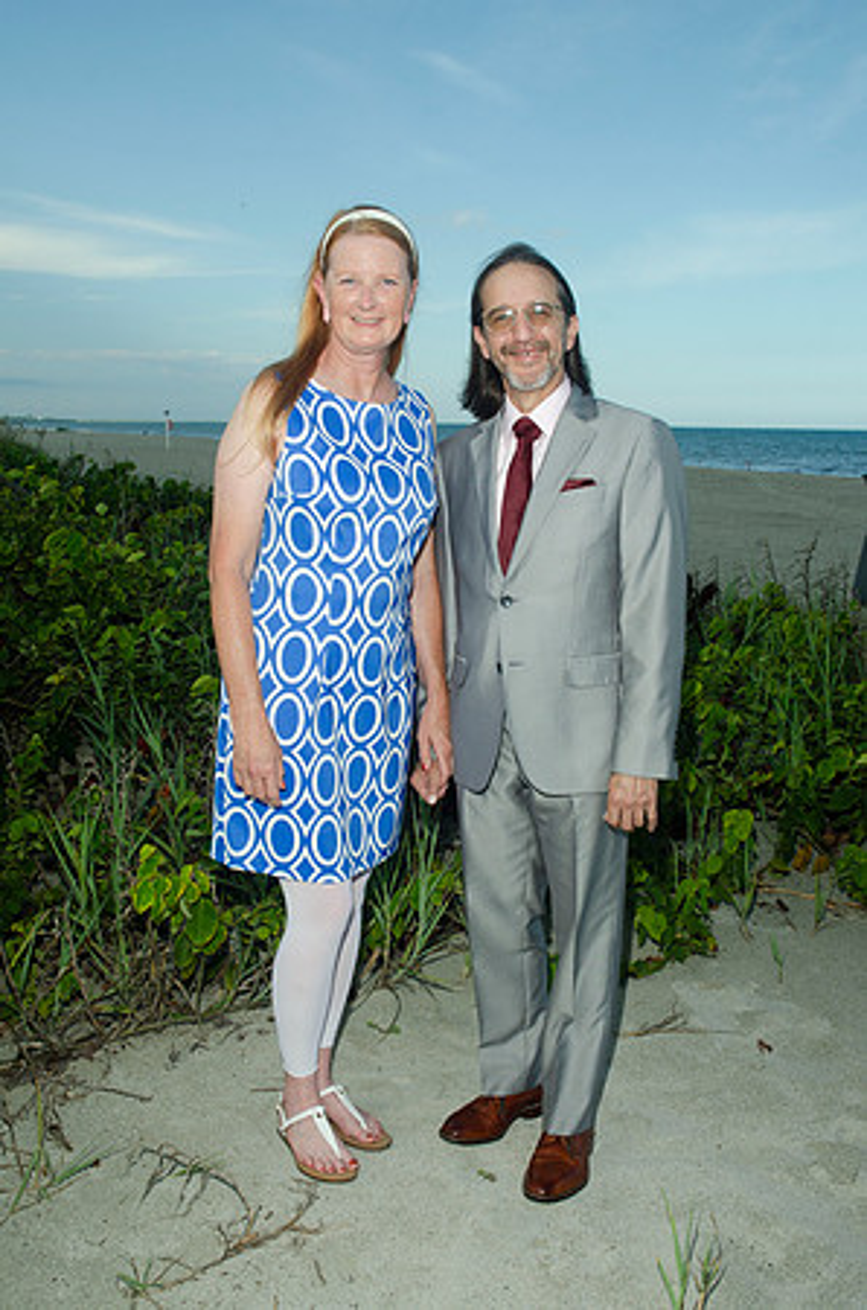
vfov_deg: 51.4
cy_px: 655
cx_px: 434
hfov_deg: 35.3
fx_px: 1361
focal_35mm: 38
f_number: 9
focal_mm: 25
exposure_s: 1/250
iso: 100
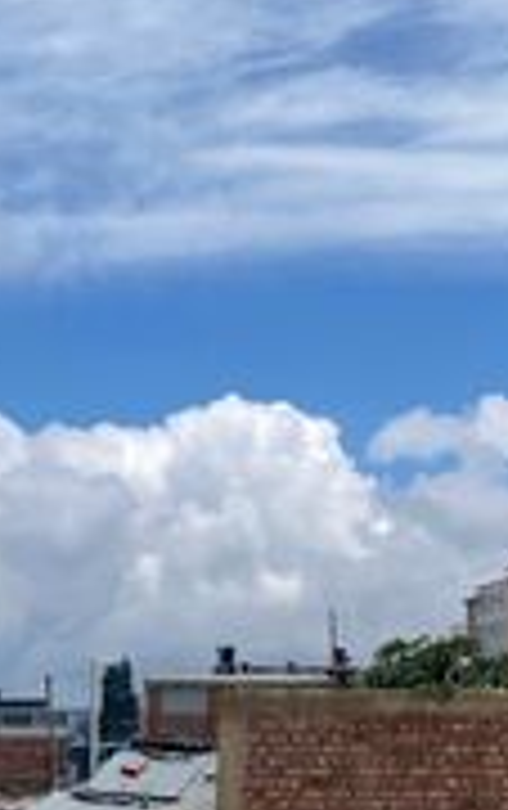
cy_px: 389
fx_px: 2252
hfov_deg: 12.9
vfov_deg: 20.4
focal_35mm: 102
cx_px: 225
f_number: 1.6
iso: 32
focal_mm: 4.2
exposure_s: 1/7813
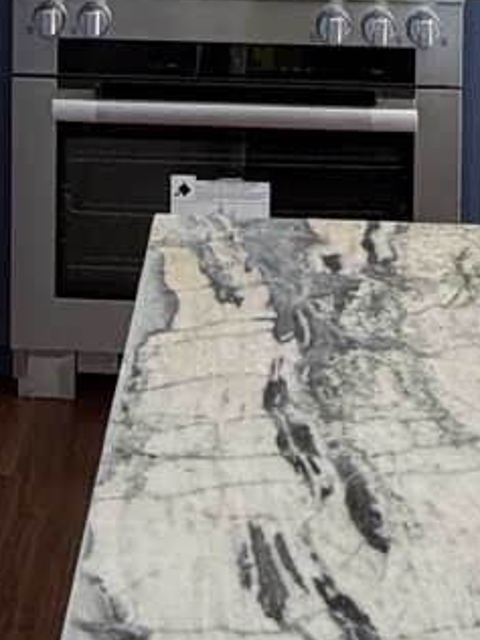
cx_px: 221
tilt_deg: -0.7
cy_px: -403
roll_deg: -1.3
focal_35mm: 78
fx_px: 1442
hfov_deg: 18.9
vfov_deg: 20.3
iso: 100
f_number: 2.2
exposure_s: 1/121
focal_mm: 2.22
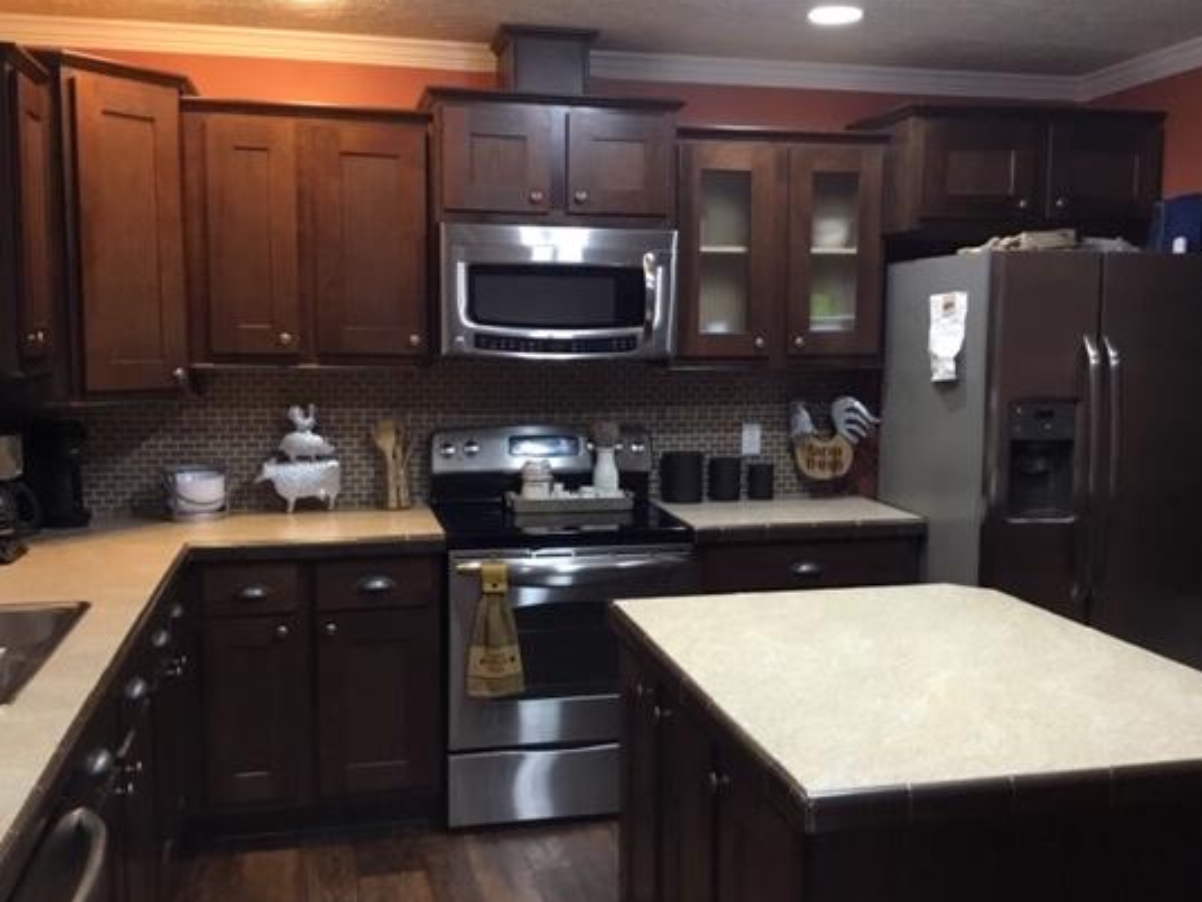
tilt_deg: -5.6
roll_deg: -1.0
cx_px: 644
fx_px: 1285
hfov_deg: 50.1
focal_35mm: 37
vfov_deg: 38.7
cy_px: 455
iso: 250
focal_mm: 3.3
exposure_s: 1/30
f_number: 2.4
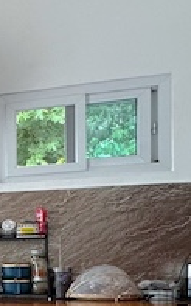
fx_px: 642
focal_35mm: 77
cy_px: 278
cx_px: -306
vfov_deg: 25.9
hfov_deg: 12.3
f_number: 2.2
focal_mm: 2.22
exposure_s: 1/99
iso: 64
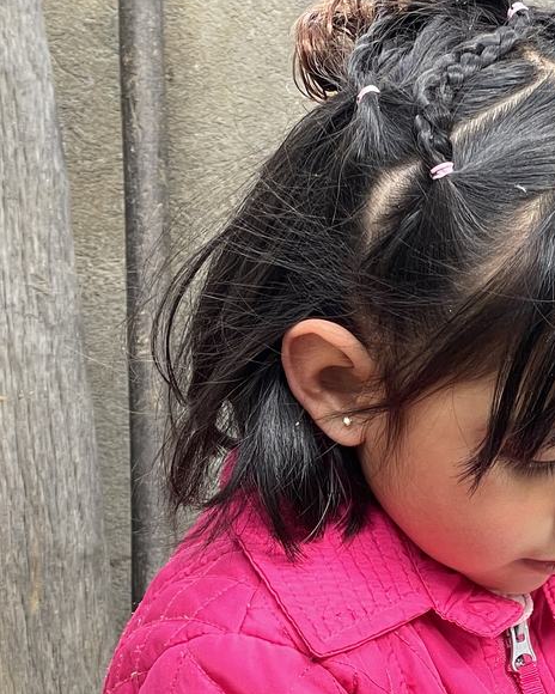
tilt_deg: -6.5
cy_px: 649
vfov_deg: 13.6
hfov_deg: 10.8
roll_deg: +0.3
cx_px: 725
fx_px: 2875
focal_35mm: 140
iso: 40
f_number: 2
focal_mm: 6
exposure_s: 1/122
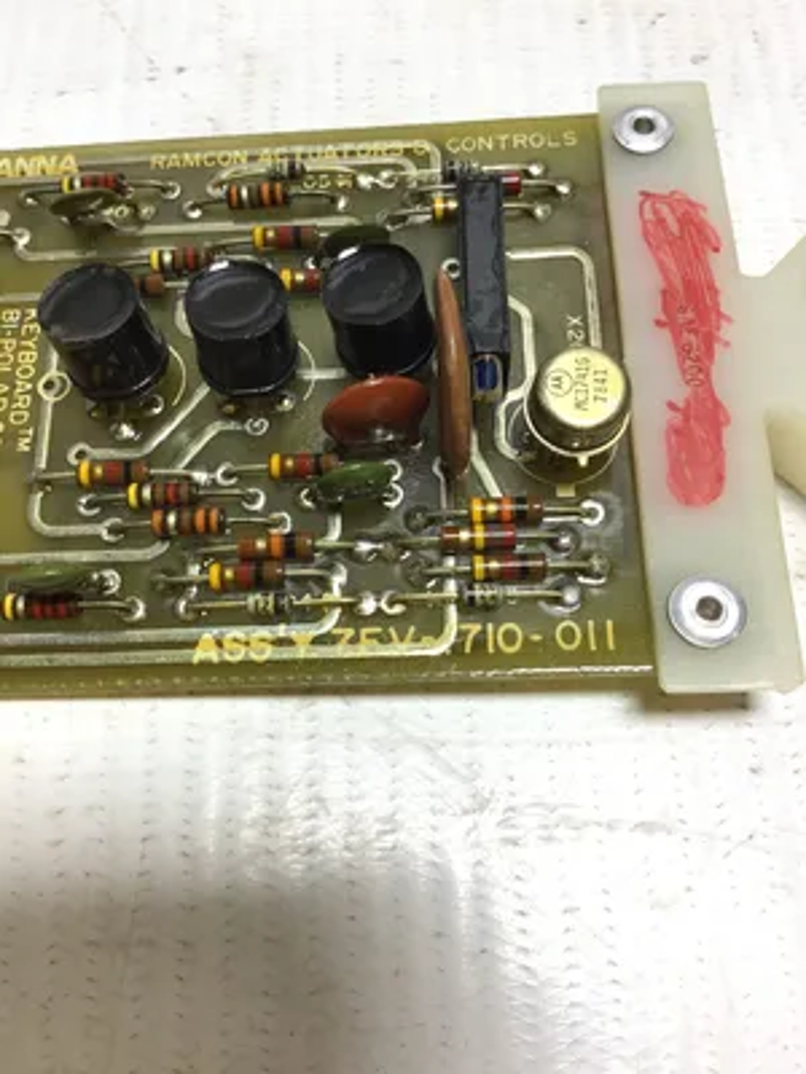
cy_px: 537
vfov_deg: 58.4
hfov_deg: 45.4
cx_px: 403
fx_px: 962
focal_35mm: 31
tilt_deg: -67.8
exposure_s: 1/120
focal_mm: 3.3
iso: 32
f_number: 2.4
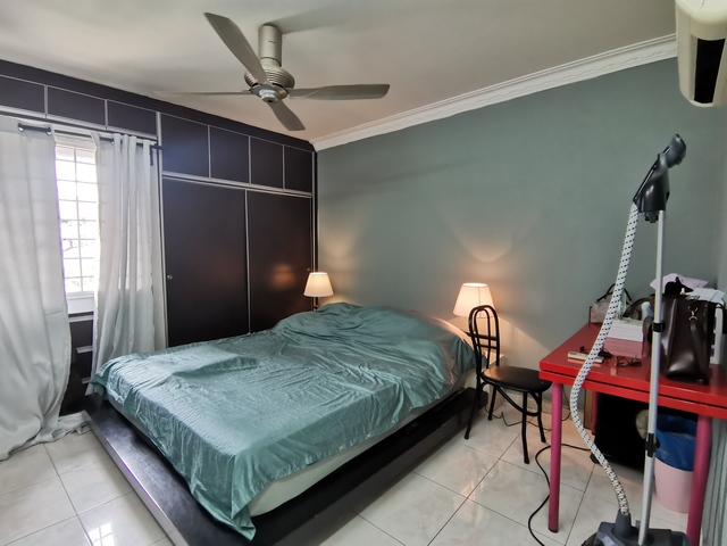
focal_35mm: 17
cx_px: 364
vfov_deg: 74.7
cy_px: 273
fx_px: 357
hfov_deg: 91.0
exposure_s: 1/50
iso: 200
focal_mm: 2.23
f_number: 2.2
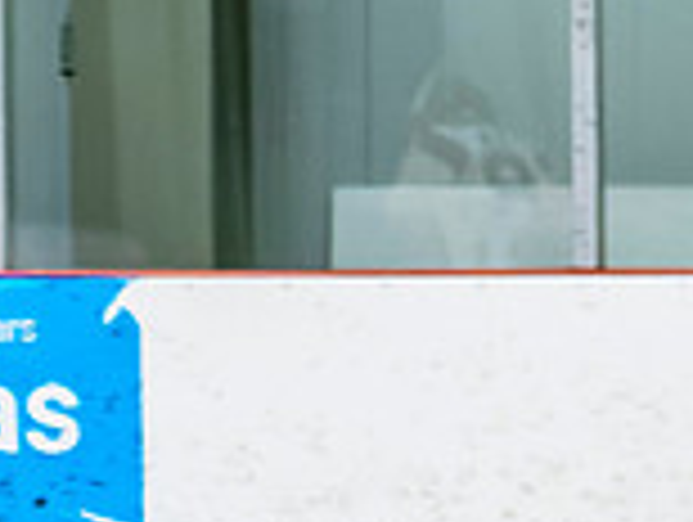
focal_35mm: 629
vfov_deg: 2.4
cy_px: 877
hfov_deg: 3.1
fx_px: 12612
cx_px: 30
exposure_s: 1/640
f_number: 2.8
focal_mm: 70
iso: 1250
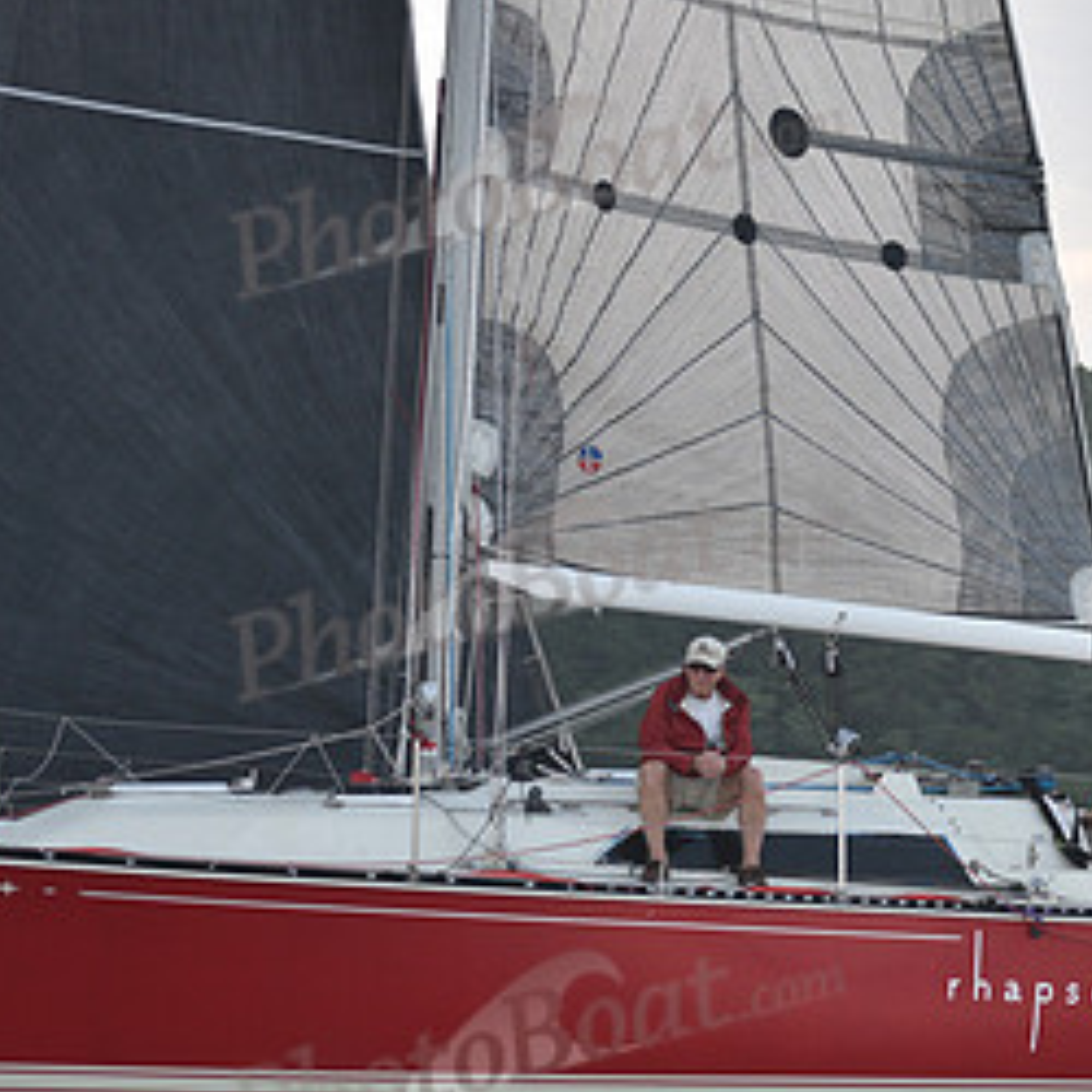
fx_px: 4925
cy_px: 753
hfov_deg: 12.5
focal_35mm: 138
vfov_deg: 12.6
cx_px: 1075
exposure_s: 1/500
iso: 320
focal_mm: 70
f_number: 2.8
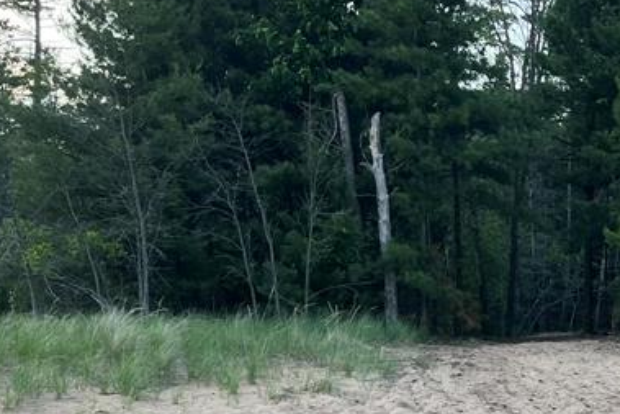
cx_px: 607
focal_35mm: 73
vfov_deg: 18.3
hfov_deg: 26.4
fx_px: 1258
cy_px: 393
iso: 50
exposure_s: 1/649
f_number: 1.6
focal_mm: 5.1
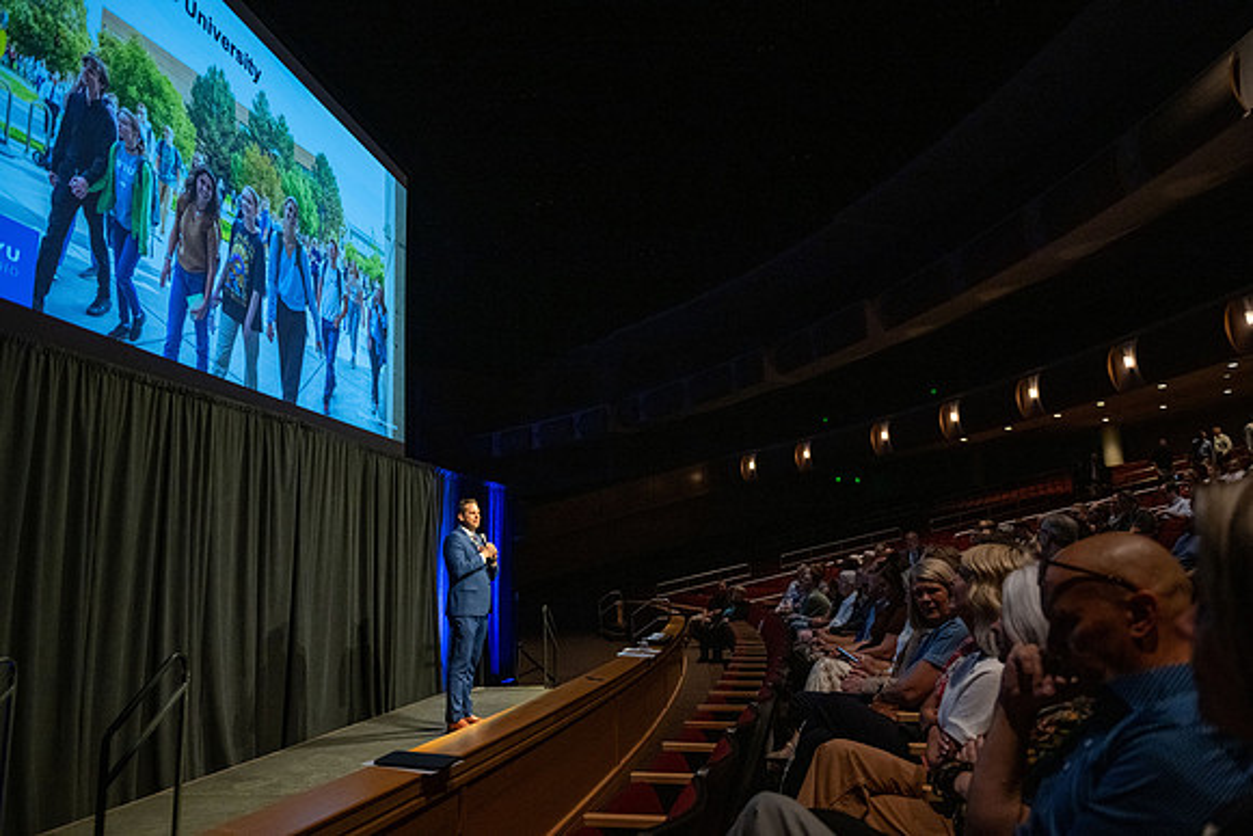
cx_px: 626
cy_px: 418
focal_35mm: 24
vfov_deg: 53.2
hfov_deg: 73.7
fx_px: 835
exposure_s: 1/320
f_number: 2.8
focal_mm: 24
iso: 2500
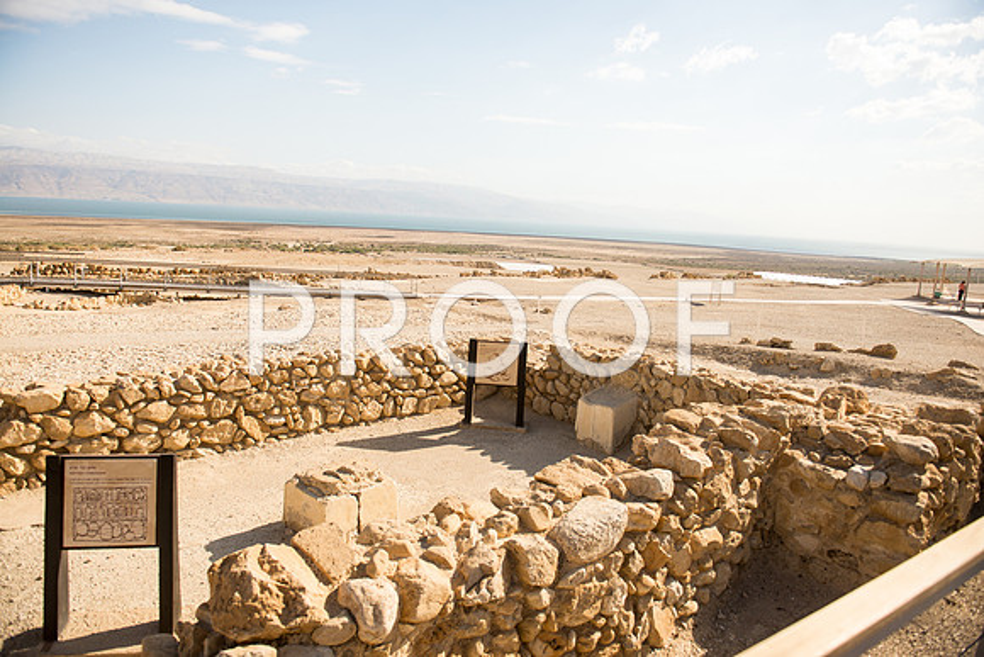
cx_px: 492
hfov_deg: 73.7
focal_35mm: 24
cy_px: 328
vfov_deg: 53.2
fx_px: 656
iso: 200
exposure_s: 1/4000
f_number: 2.8
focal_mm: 24
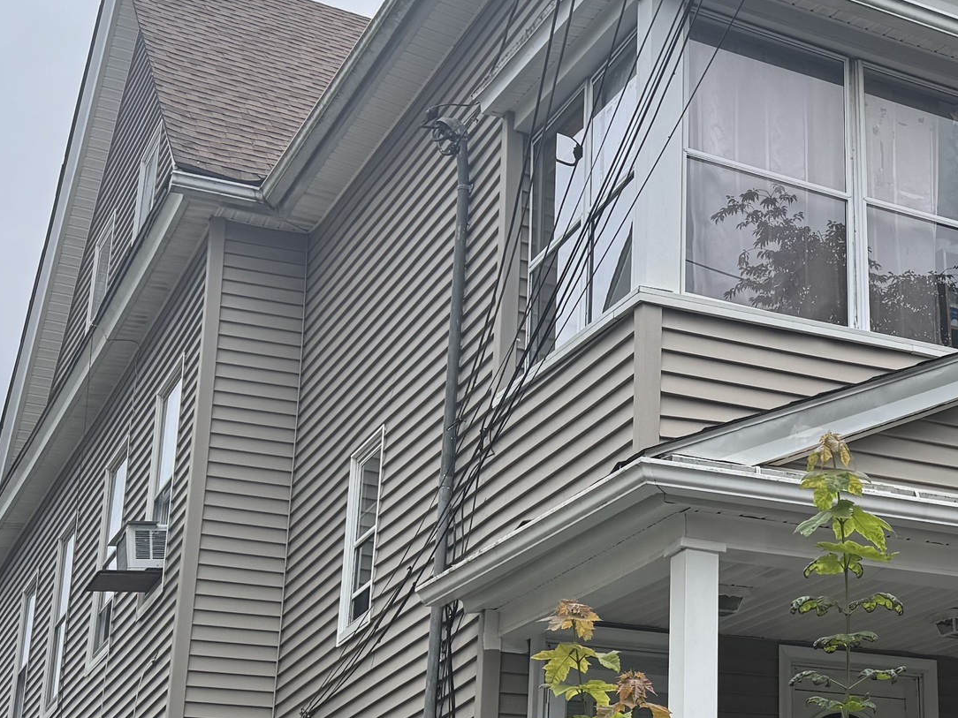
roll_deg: +3.2
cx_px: 1057
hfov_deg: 26.3
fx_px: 1882
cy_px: 500
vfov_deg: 21.5
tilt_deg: +17.7
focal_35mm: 68
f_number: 1.78
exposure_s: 1/1094
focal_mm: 6.76
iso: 80
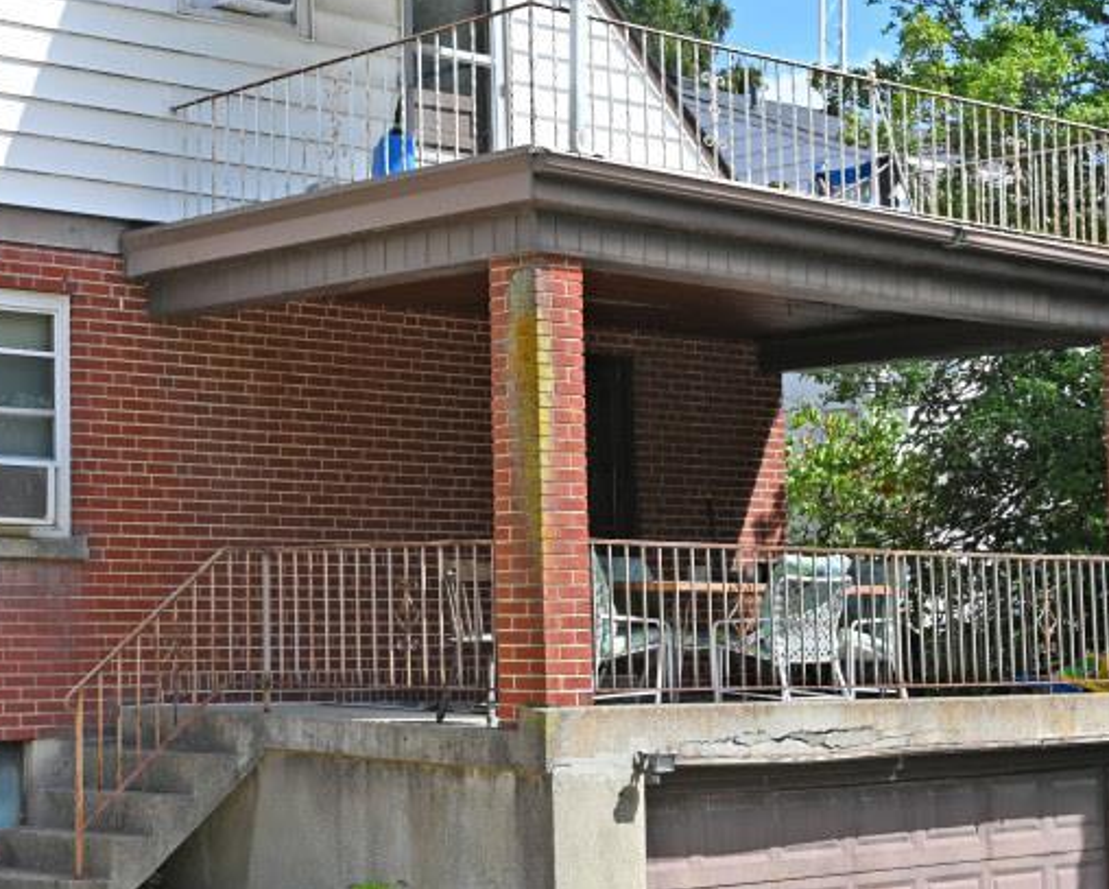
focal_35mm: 72
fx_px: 2365
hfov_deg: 25.8
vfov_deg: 21.3
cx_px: 164
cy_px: 377
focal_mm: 30
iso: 100
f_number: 6.3
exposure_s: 1/320
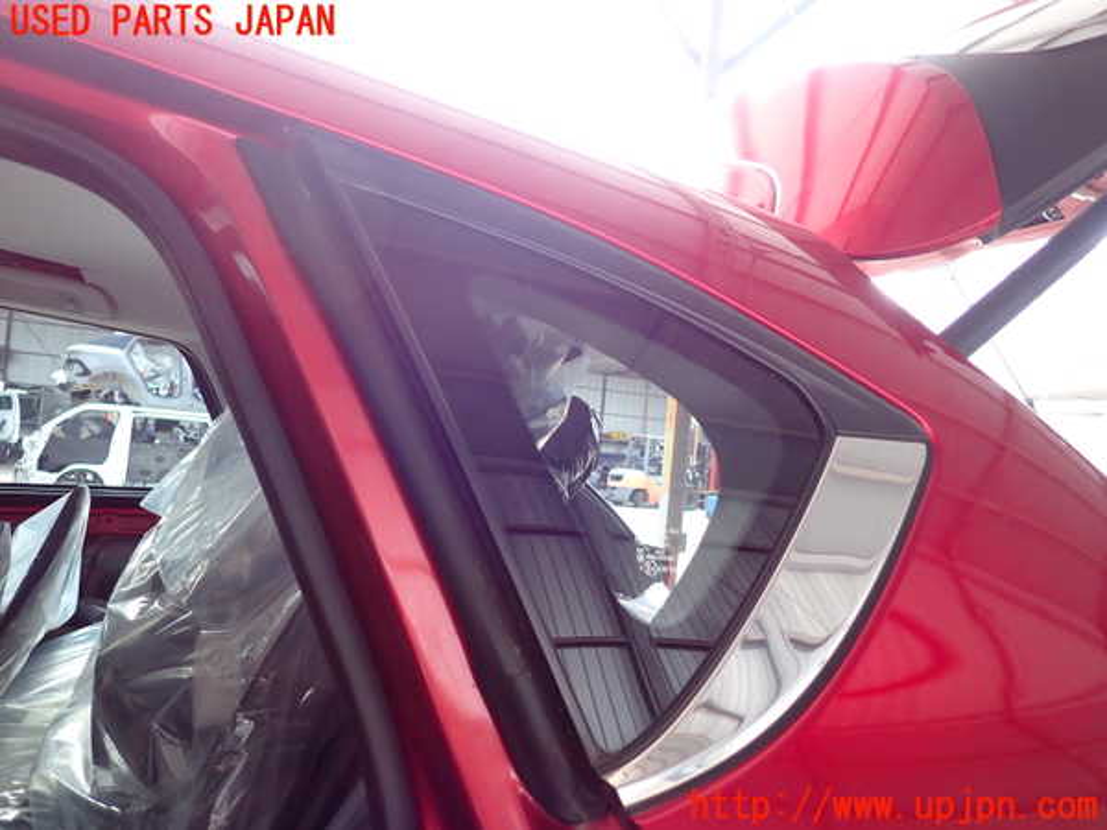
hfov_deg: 69.4
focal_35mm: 25
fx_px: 799
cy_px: 415
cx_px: 554
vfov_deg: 54.9
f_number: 2
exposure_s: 1/125
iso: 200
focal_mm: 4.5
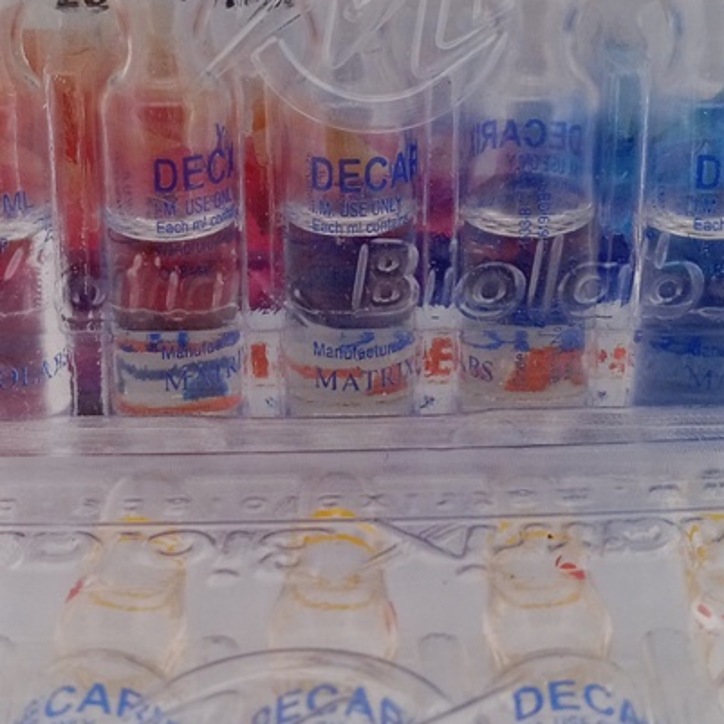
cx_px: 350
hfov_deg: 23.4
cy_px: 240
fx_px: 1751
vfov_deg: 23.3
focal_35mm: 74
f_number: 2.2
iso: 100
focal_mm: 3.43
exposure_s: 1/148
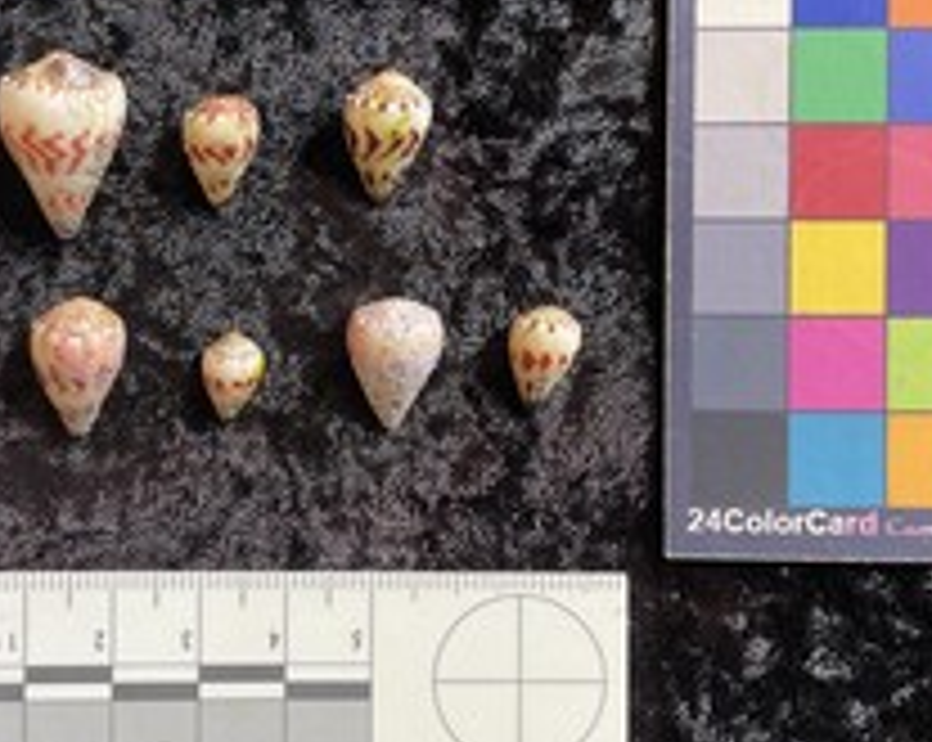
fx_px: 1322
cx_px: 369
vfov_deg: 31.4
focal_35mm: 48
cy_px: 326
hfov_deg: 38.7
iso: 40
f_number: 1.8
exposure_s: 1/50
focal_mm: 3
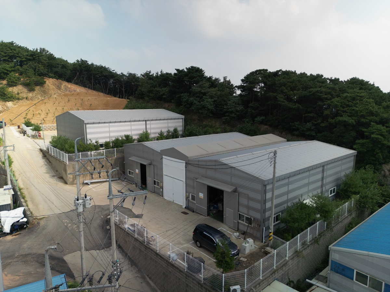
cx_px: 195
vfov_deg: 56.8
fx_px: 270
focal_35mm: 24
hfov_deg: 71.6
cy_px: 146
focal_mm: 6.72
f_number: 1.7
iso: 130
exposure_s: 1/125
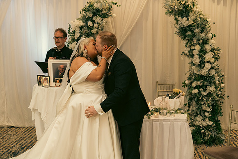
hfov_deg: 42.7
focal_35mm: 46
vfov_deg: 29.3
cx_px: 119
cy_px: 80
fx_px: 304
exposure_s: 1/160
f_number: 3.5
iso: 2500
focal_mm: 46
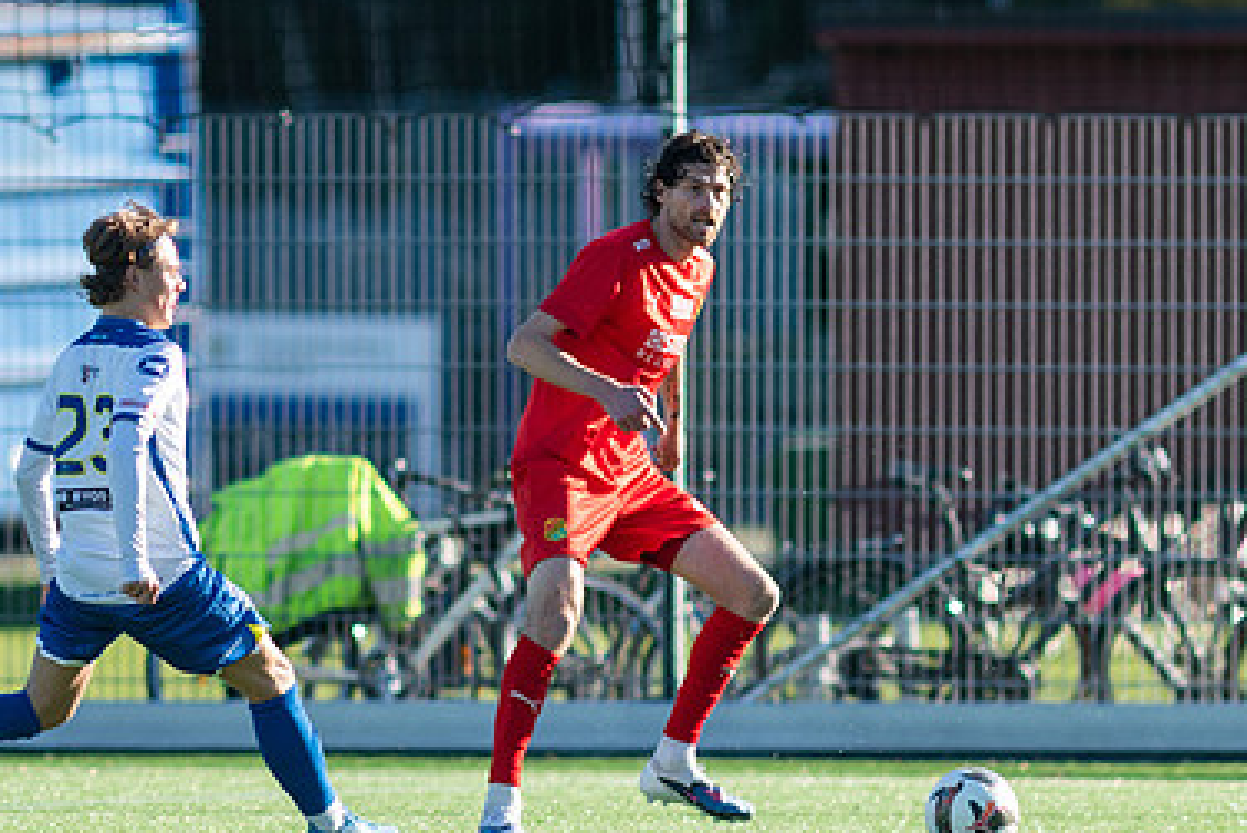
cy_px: 383
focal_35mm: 925
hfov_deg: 2.2
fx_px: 32052
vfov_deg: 1.5
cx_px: 564
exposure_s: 1/2000
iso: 280
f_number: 3.2
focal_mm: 300
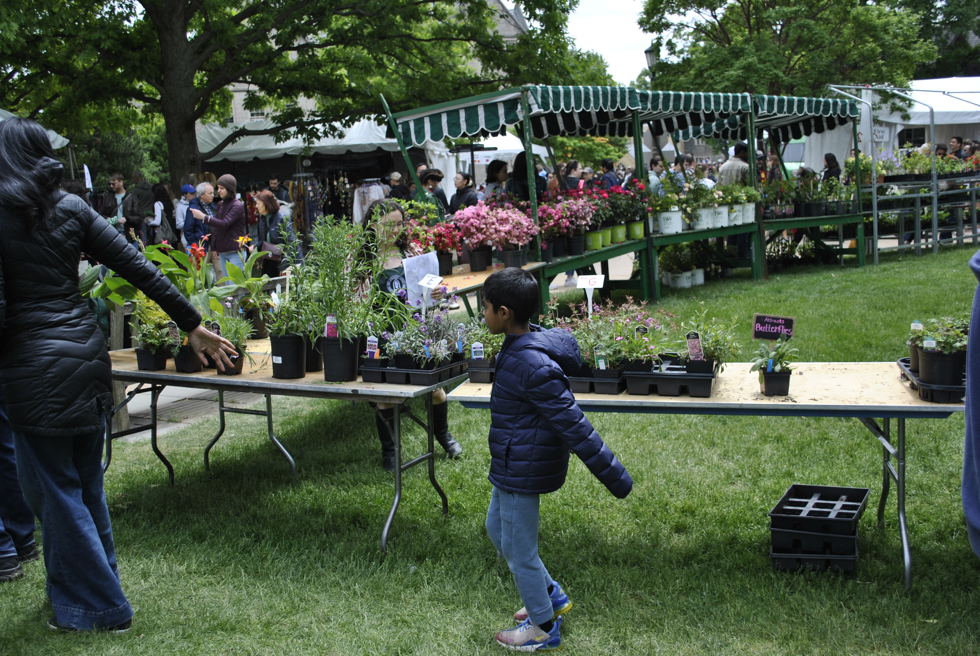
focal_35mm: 36
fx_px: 981
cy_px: 328
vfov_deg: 37.0
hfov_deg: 53.1
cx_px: 490
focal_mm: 24
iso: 100
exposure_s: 1/500
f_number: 4
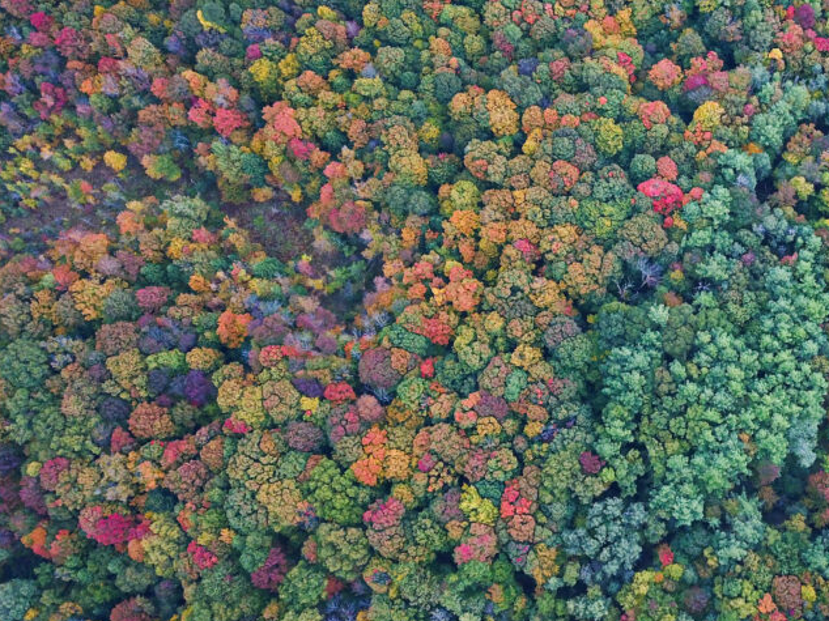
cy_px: 230
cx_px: 668
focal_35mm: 42
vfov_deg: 34.1
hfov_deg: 42.7
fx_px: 1005
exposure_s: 1/320
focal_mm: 4.73
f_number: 2.2
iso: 200
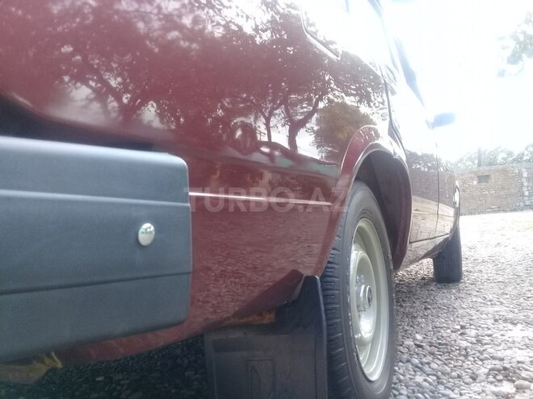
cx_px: 266
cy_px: 200
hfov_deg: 58.4
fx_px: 477
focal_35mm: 31
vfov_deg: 45.4
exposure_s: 1/120
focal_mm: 3.3
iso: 64
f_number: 2.2
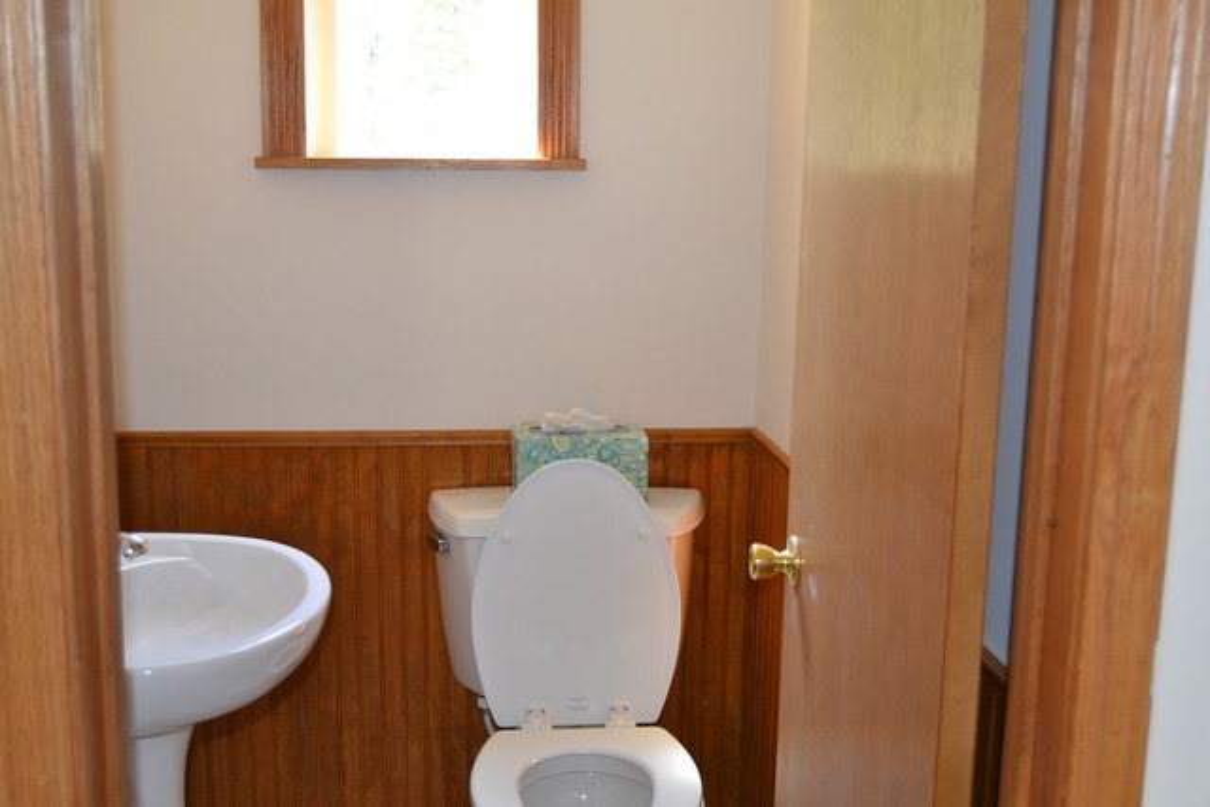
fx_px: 1311
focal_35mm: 39
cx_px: 605
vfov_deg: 34.2
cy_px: 404
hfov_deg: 49.5
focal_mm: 26
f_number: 4
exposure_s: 1/60
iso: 640
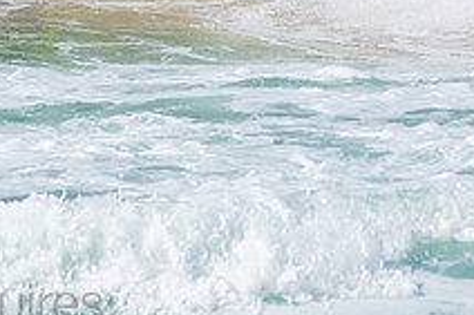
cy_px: -68
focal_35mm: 1369
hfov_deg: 1.5
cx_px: -69
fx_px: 18011
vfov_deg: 1.0
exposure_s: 1/2000
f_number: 5.6
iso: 160
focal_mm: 500
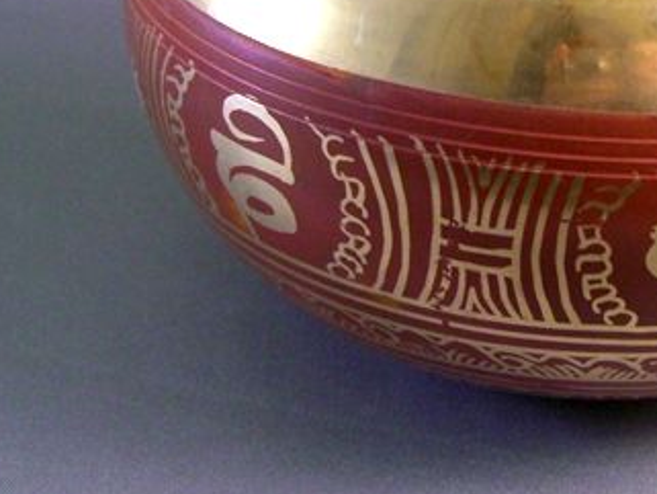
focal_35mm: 71
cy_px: 37
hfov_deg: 26.5
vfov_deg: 20.3
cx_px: 581
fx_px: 1348
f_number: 2.8
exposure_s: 1/60
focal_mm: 7.9
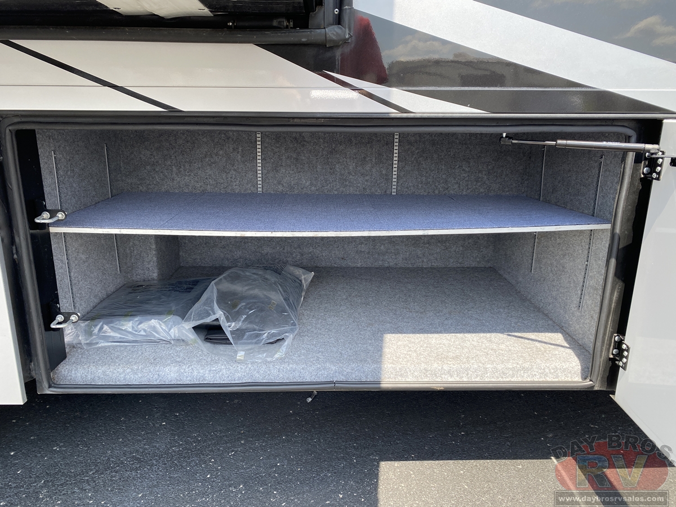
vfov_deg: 53.1
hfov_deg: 67.3
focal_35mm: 26
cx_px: 338
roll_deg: -1.2
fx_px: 508
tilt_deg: -16.6
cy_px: 254
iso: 32
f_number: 1.8
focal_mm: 4.25
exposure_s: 1/452
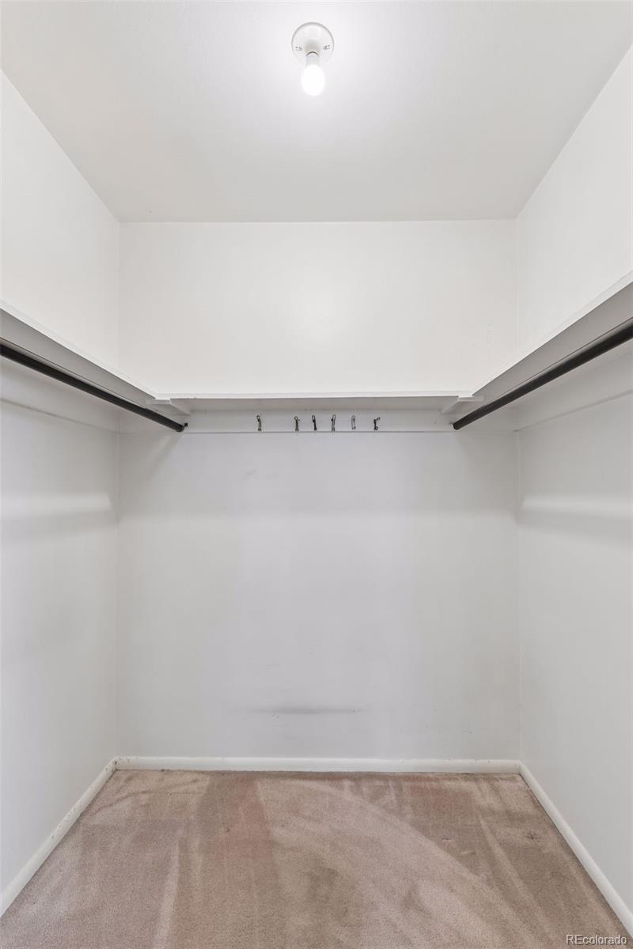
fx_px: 448
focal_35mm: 17
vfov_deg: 93.3
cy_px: 474
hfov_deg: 70.4
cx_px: 316
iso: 400
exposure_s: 1/6
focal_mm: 17
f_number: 9
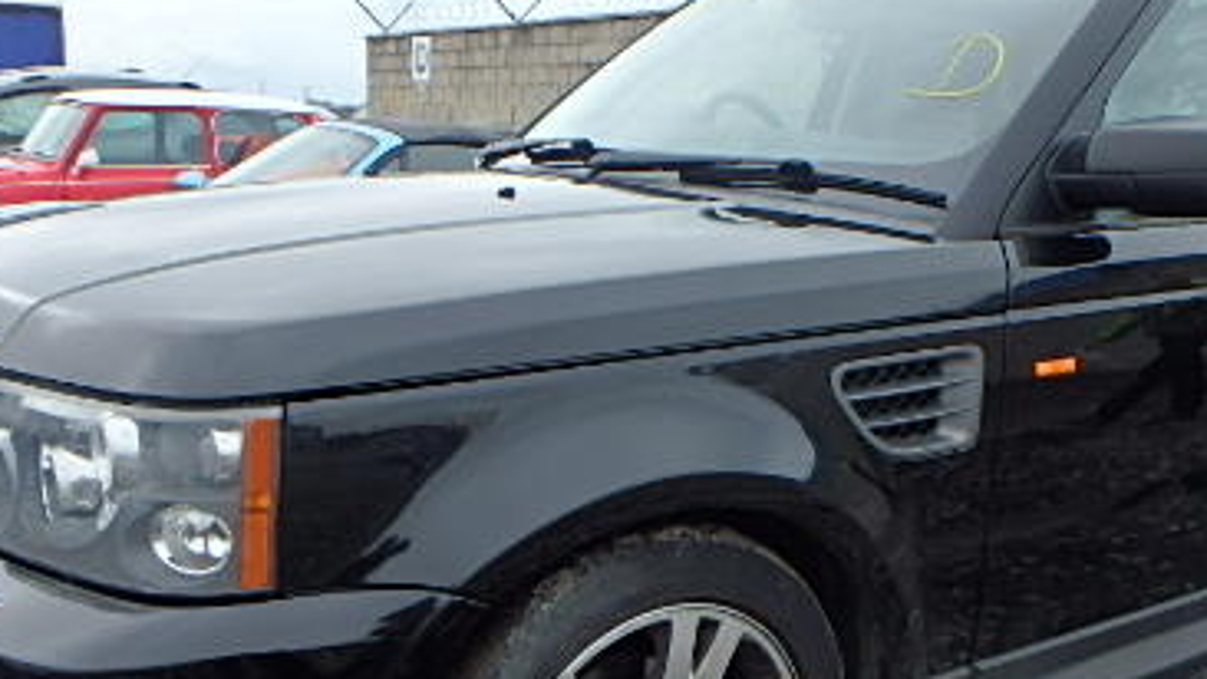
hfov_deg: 49.9
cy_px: 425
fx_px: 1280
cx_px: 768
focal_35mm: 40
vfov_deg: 29.6
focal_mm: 3.7
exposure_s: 1/800
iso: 125
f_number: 3.5
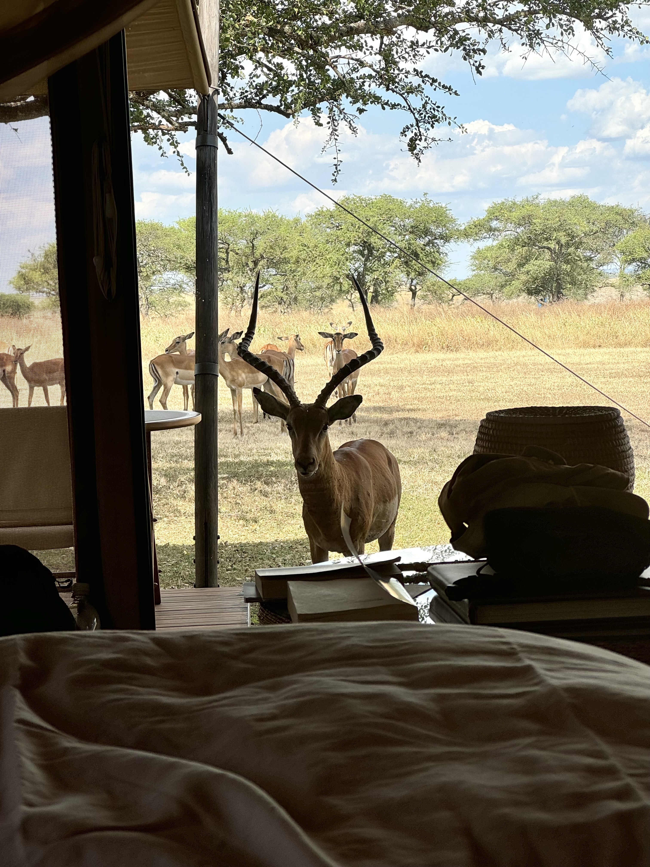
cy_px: 434
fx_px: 1928
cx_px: 325
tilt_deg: -3.8
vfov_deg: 25.3
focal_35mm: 77
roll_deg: +2.4
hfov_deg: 19.1
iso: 25
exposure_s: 1/307
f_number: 2.8
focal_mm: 9
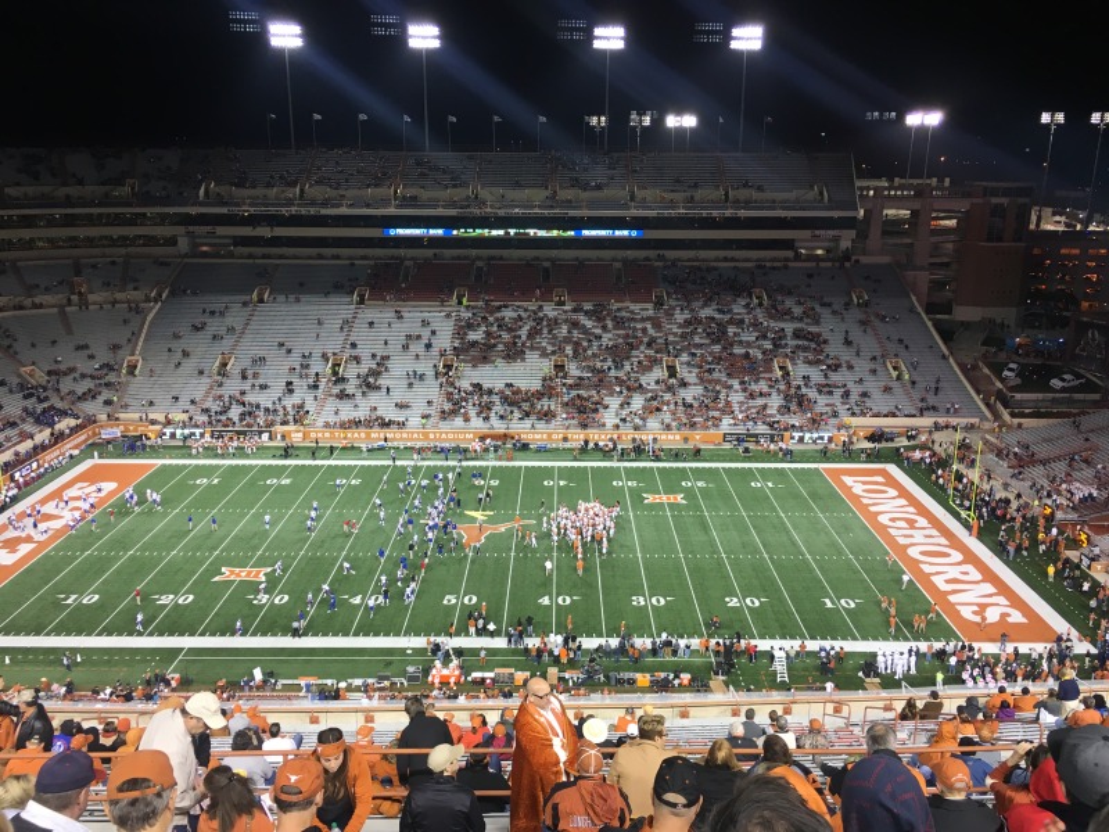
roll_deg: +0.4
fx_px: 929
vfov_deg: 48.2
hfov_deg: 61.7
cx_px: 554
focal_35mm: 29
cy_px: 416
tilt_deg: -15.4
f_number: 2.2
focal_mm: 4.15
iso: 25
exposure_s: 1/30
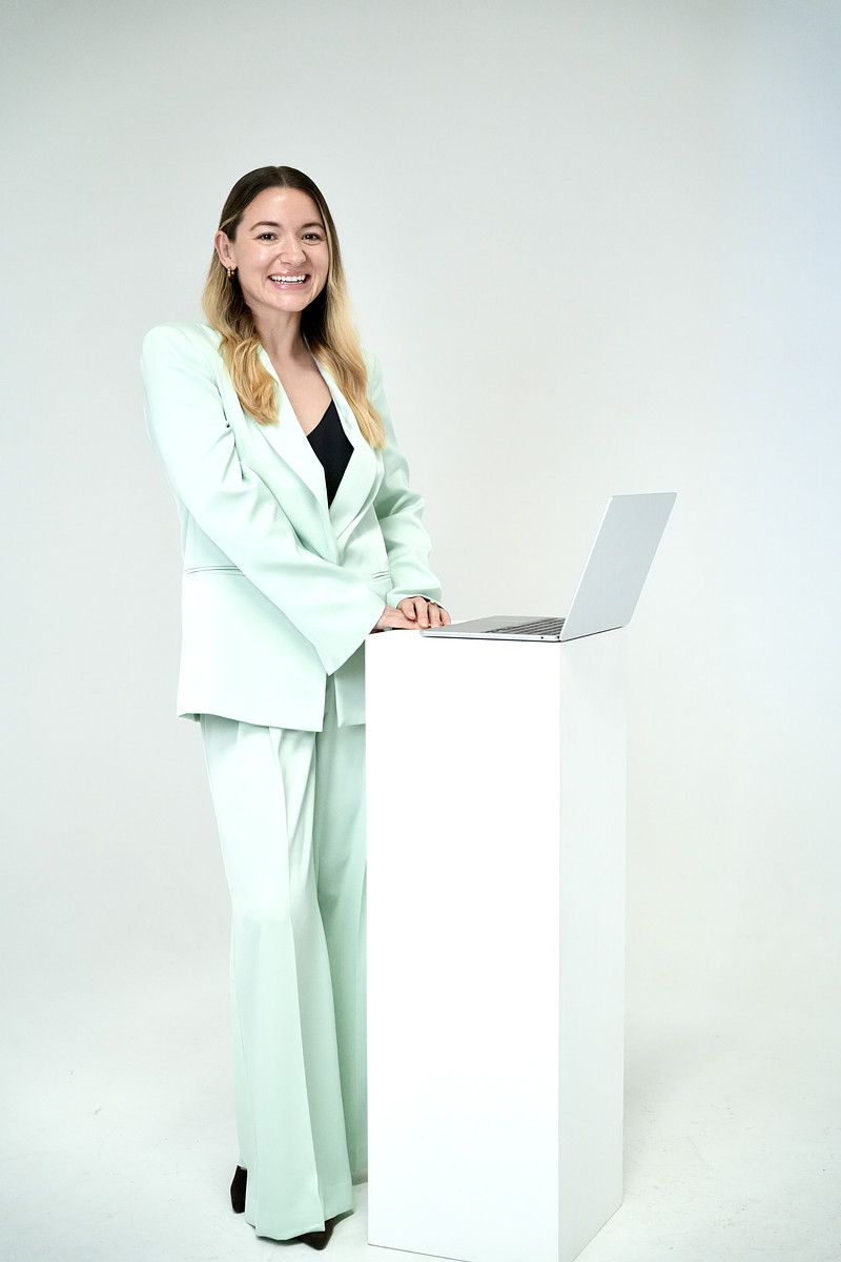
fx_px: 1899
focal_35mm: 54
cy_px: 631
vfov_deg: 36.7
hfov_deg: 25.0
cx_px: 420
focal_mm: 54.2
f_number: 2.8
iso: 4000
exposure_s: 1/1250
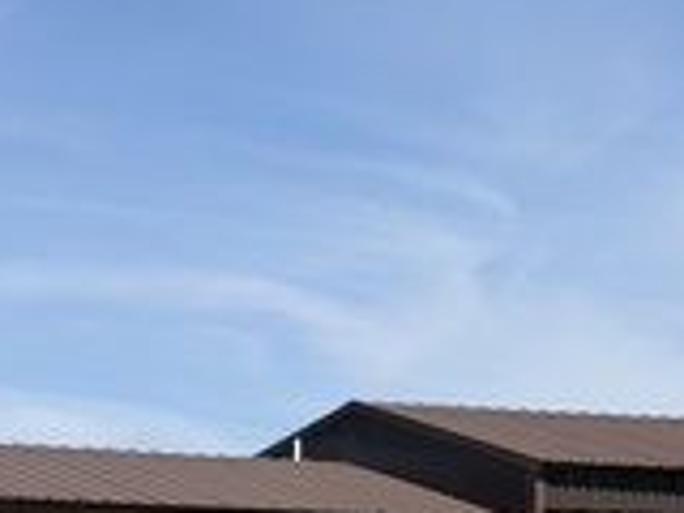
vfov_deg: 7.7
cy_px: 389
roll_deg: -1.2
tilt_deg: +4.0
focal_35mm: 192
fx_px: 3794
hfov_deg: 10.3
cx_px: 115
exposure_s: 1/6536
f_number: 1.78
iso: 64
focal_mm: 6.76
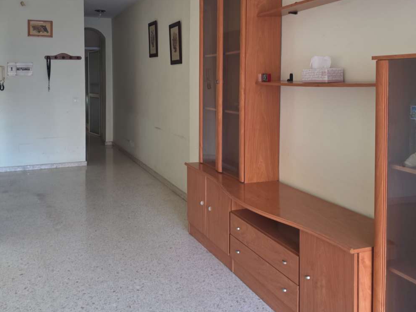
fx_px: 421
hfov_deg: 52.4
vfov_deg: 39.8
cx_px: 174
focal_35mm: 35
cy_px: 86
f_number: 1.7
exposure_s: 1/50
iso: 125
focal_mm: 6.3
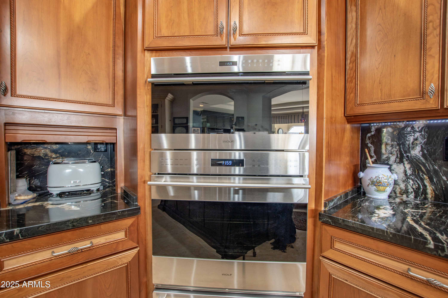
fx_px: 187
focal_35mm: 15
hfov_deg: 100.4
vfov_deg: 77.3
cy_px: 149
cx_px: 224
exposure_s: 1/1.25
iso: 100
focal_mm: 10
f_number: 11
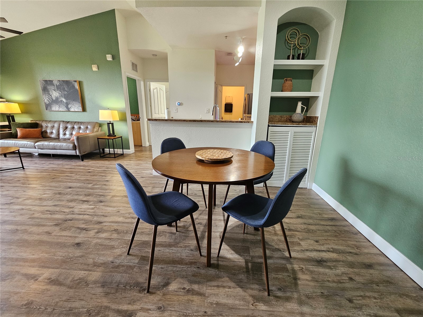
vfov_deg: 89.9
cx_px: 212
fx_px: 159
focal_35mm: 13
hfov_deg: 106.2
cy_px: 158
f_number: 2.2
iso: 320
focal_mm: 2.2
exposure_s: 1/40
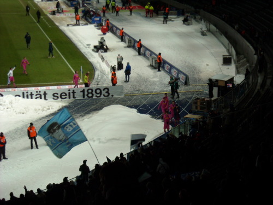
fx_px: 828
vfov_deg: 14.1
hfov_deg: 18.7
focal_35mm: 105
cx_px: 136
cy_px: 102
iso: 154
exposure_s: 1/60
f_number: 4.7
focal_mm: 17.1
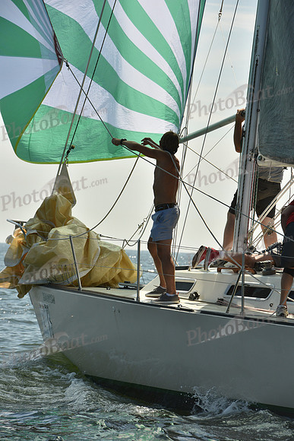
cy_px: 220
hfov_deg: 6.9
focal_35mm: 200
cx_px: 147
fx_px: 2448
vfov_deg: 10.3
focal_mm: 200
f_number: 11
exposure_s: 1/1000
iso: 320
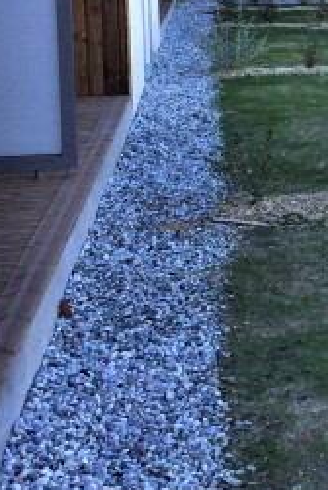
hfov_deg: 12.8
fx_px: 1308
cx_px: 613
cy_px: 100
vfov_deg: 21.0
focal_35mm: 96
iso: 32
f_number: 2.2
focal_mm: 4.15
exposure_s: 1/622
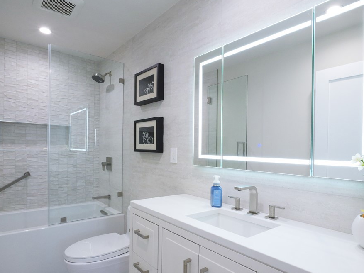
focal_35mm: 21
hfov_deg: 78.9
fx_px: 221
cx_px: 172
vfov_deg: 63.2
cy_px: 156
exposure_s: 1/160
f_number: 8
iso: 3200
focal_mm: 9
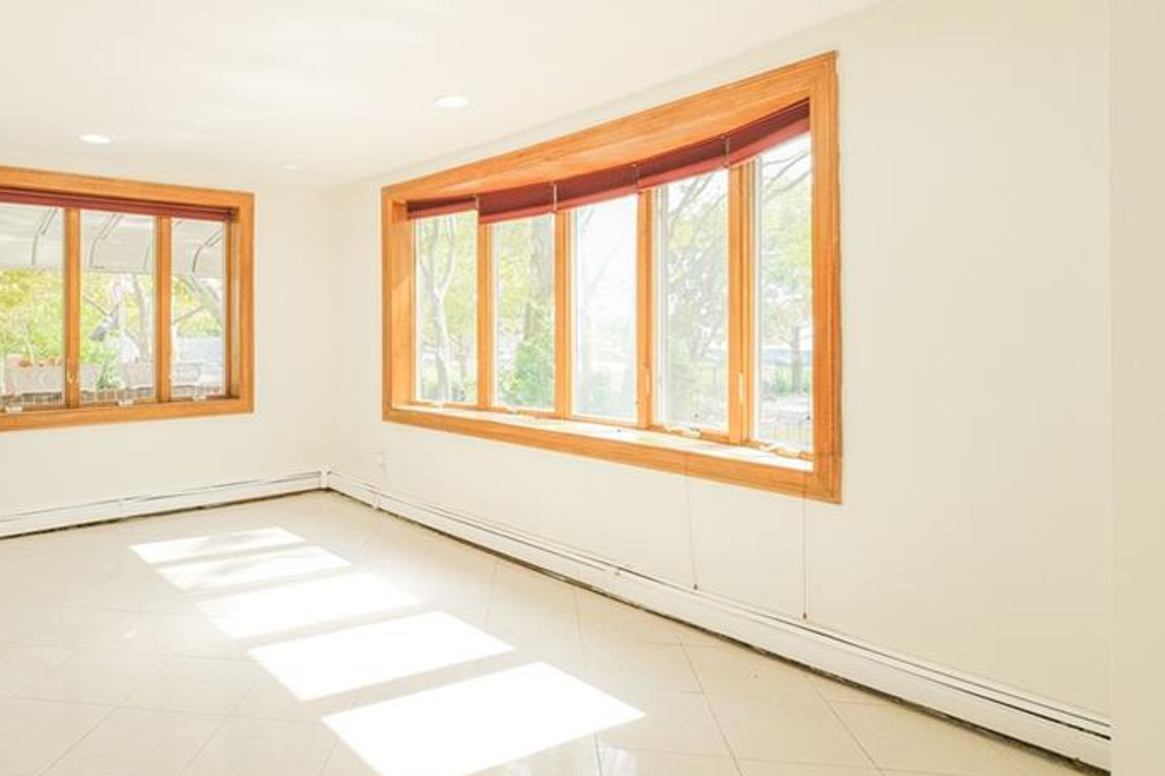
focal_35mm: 22
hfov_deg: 76.0
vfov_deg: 56.9
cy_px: 325
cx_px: 382
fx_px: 712
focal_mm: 10
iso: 800
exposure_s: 1/60
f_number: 8
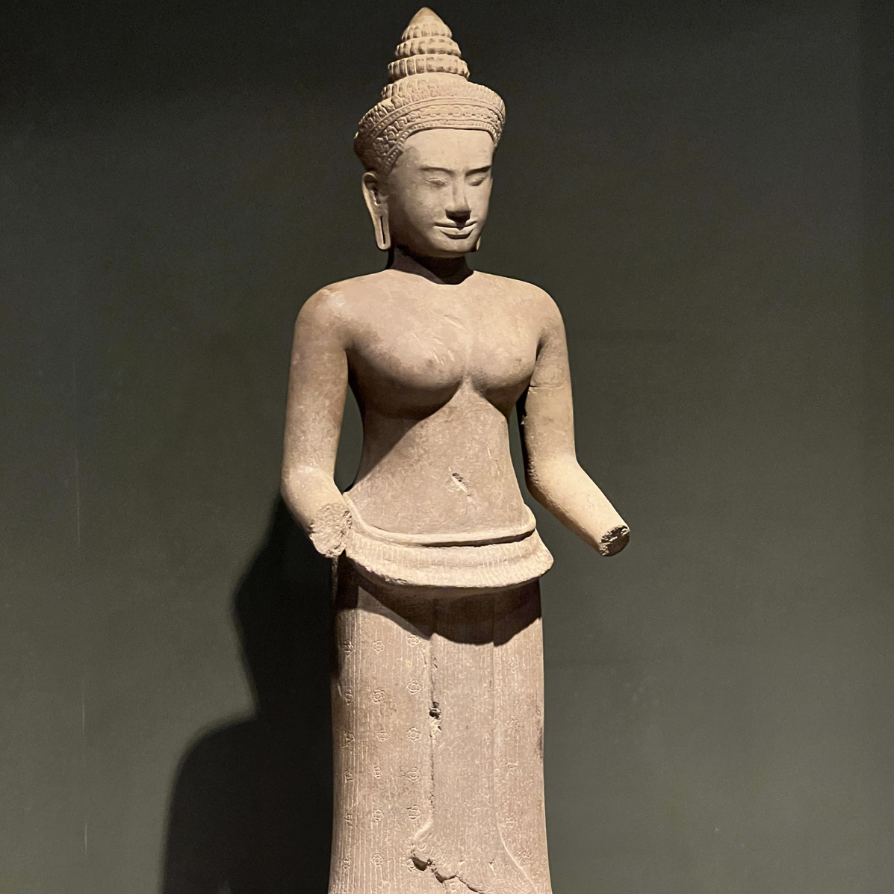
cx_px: 447
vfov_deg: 19.1
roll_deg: +1.3
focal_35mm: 91
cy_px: 564
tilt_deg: -3.6
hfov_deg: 19.1
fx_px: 2659
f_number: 2.8
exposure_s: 1/25
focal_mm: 9
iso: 1250
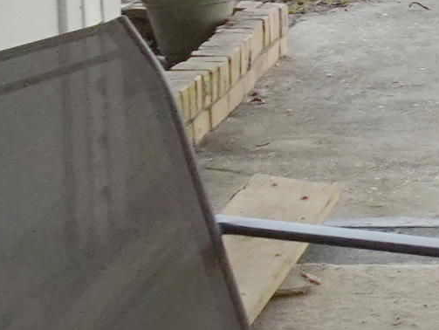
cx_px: 1060
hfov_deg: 11.4
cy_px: -12
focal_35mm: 143
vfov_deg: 10.3
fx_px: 1815
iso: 250
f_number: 3.5
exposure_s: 1/250
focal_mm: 4.25
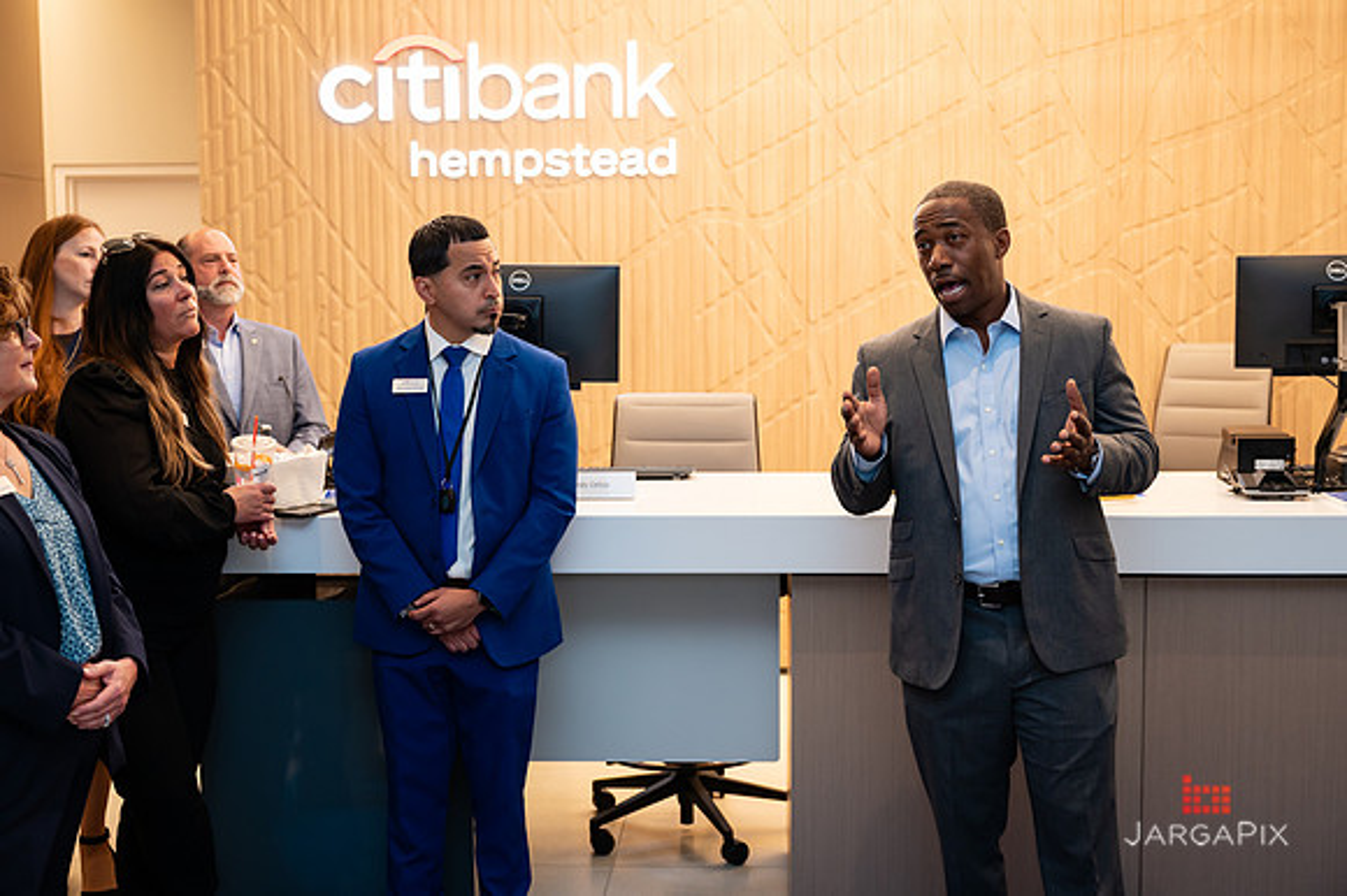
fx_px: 1674
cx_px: 695
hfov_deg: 43.8
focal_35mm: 45
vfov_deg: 30.0
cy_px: 434
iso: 500
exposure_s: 1/200
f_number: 3.2
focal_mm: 43
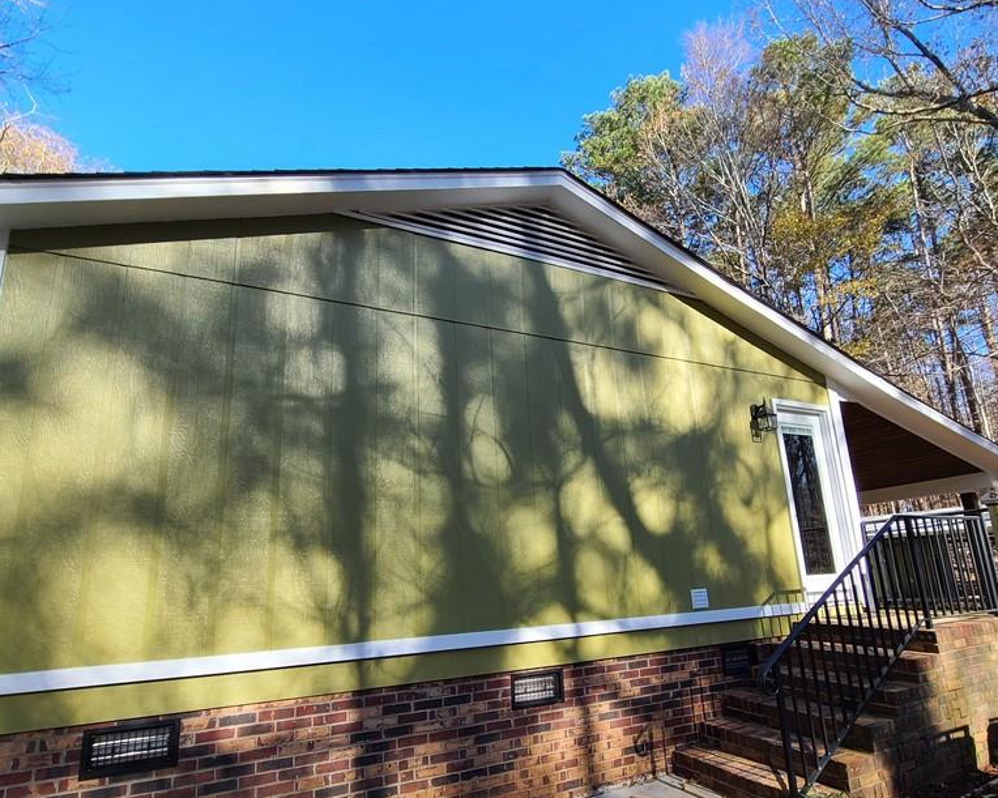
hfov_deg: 89.6
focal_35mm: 17
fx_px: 502
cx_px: 500
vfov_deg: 76.5
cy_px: 456
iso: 50
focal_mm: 2.2
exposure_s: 1/353
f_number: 2.2
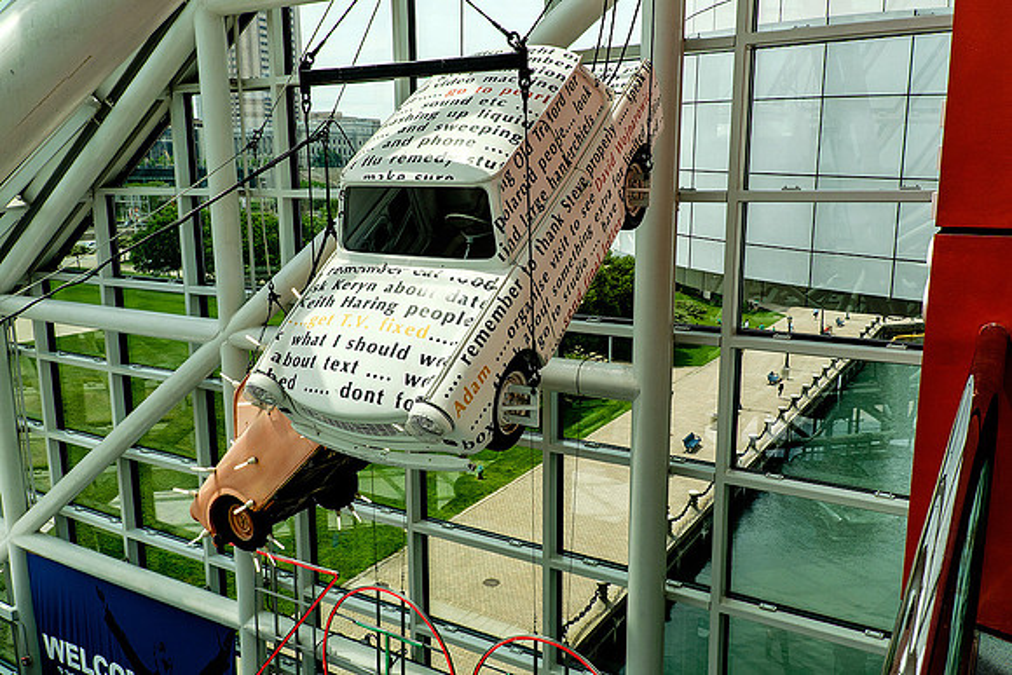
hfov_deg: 63.6
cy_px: 338
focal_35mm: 29
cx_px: 506
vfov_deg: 45.0
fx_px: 815
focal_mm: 19.6
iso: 400
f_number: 5.6
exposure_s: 1/450
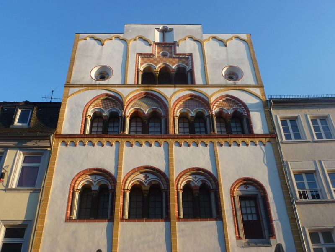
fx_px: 319
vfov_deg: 42.9
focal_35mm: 33
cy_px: 126
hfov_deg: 55.4
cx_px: 168
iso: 100
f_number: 4
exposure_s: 1/250
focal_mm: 5.9
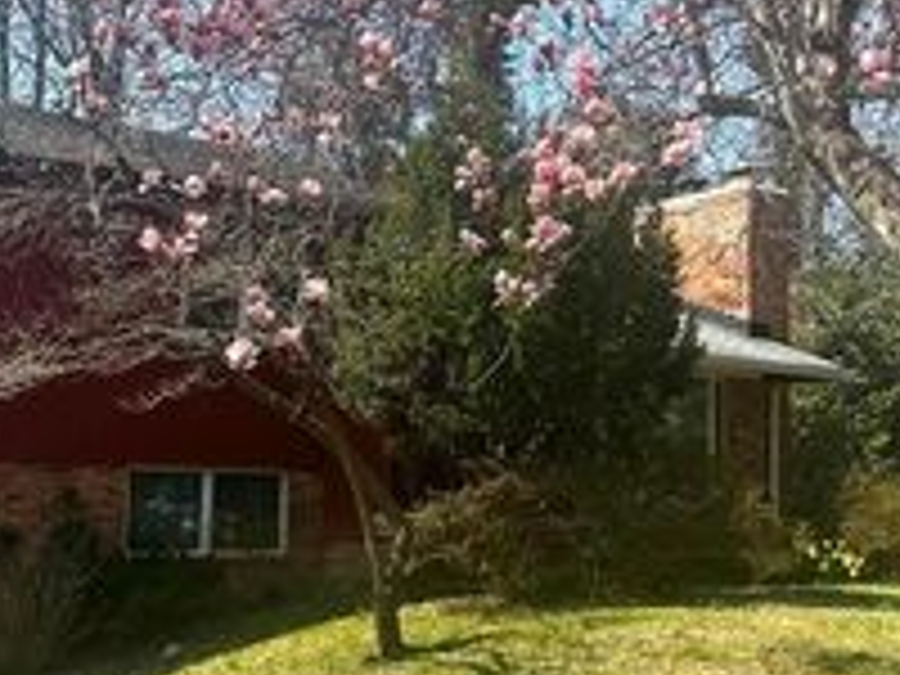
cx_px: 441
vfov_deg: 24.4
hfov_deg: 32.2
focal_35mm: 60
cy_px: 362
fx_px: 1560
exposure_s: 1/1949
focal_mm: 6.86
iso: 80
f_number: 1.78
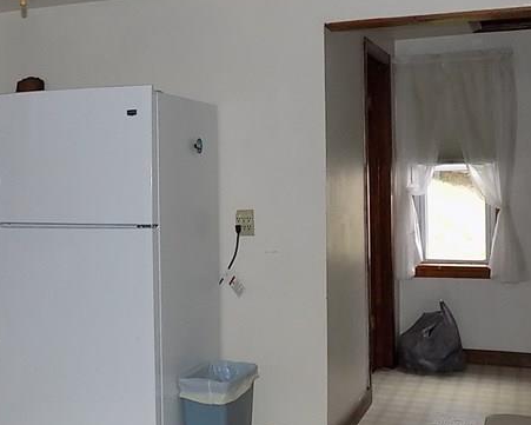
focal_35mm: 51
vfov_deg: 29.6
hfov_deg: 36.1
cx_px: 161
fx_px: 802
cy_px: 177
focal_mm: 4
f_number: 3.1
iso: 200
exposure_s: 1/30
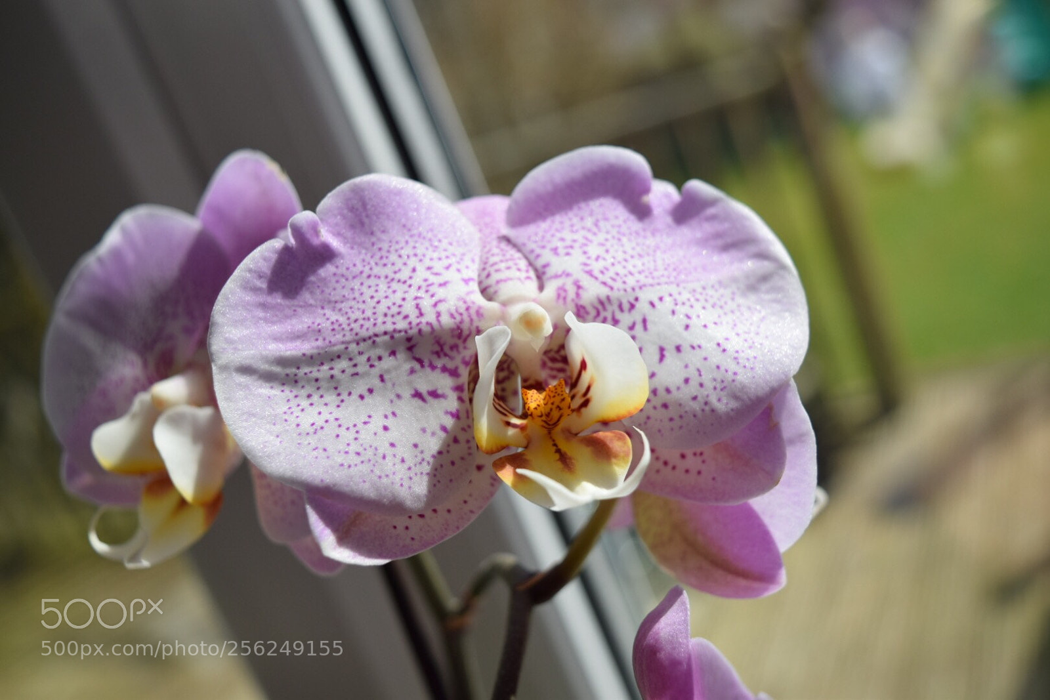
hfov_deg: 43.6
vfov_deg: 29.9
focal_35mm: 45
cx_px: 525
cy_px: 350
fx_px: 1313
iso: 125
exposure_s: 1/1000
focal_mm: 30
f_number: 4.2
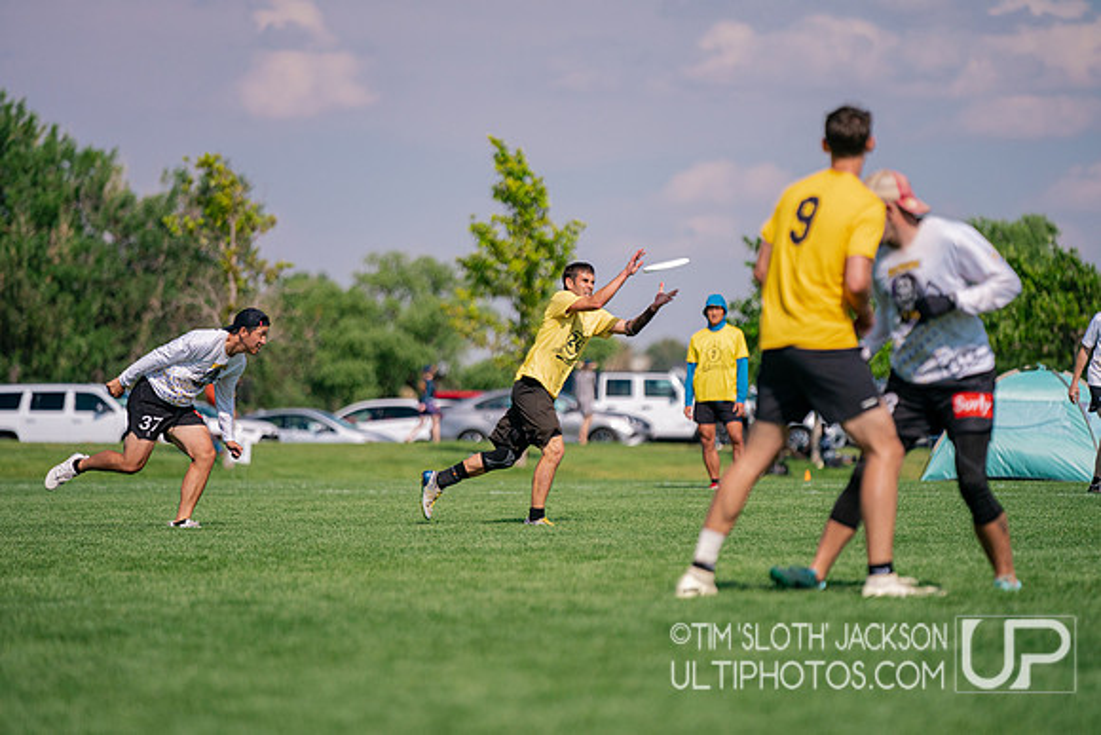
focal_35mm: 200
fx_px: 6118
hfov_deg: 10.3
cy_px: 368
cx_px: 550
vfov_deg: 6.9
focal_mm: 200
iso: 640
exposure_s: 1/16000
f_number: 2.8
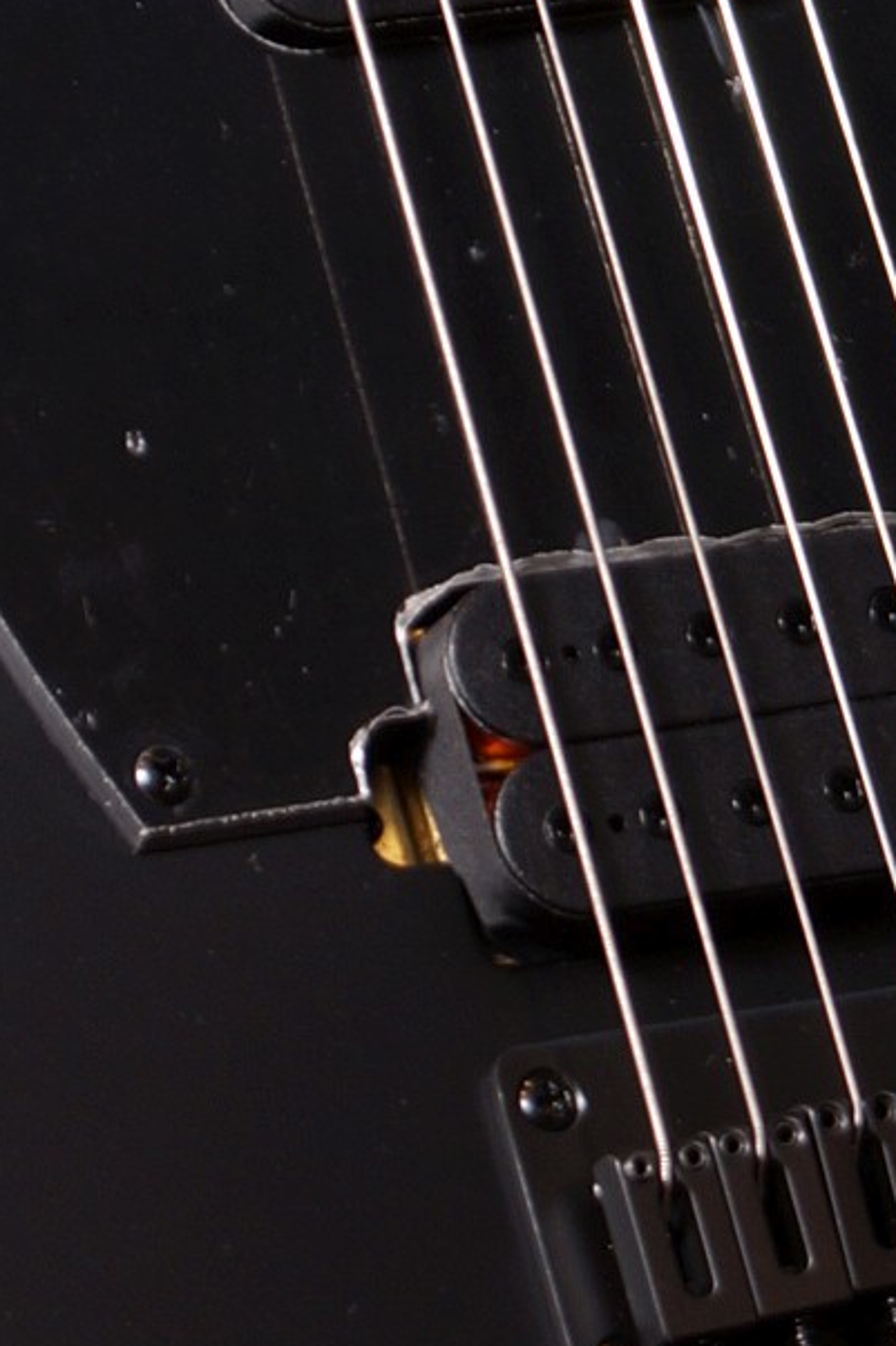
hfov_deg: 3.4
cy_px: 163
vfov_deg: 5.0
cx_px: 670
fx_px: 15277
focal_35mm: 409
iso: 100
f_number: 5
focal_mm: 60
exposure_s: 1/13
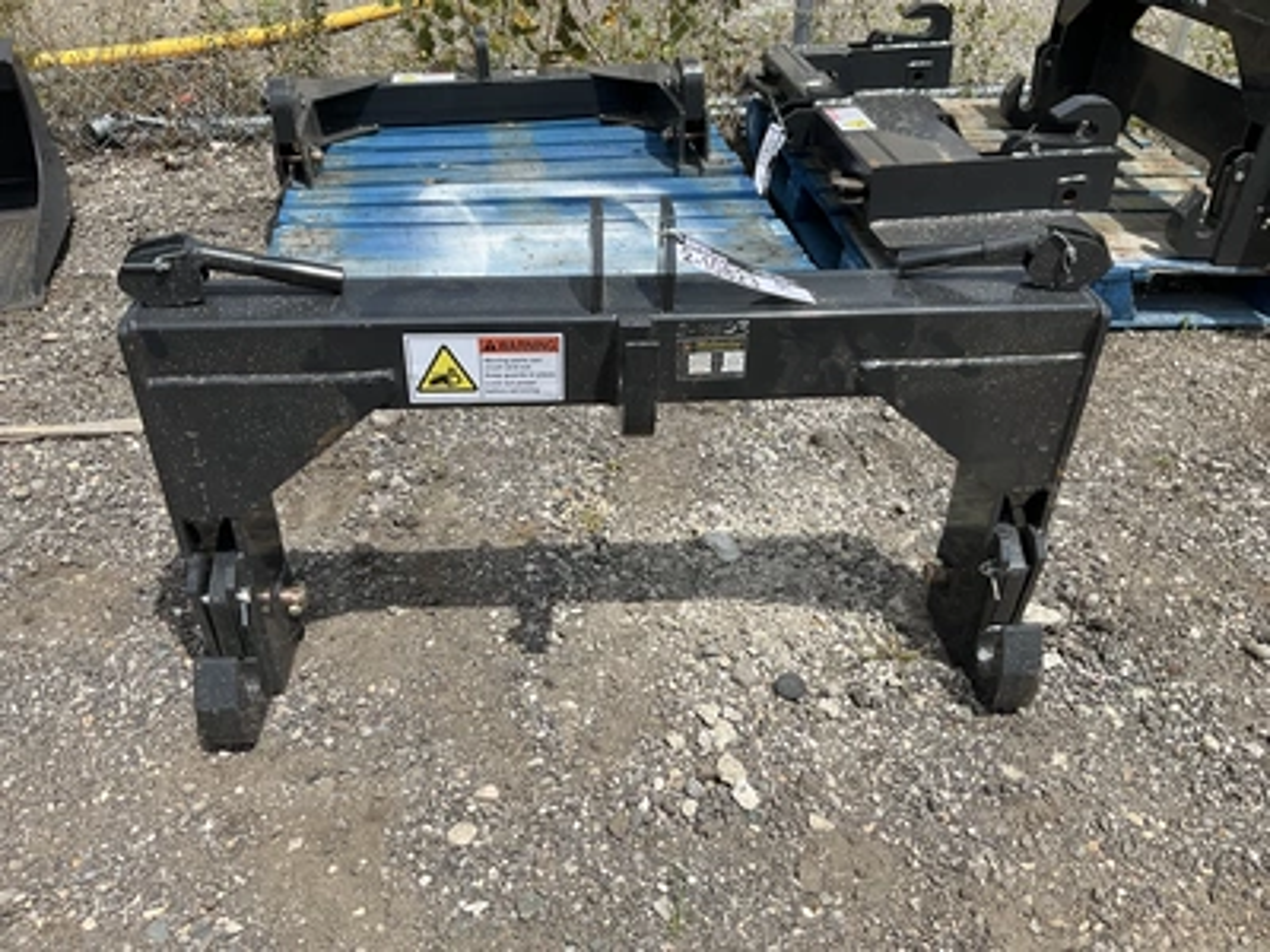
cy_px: 476
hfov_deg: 61.7
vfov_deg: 48.2
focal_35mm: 29
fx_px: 1064
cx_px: 635
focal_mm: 3
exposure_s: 1/1675
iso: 25
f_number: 1.8
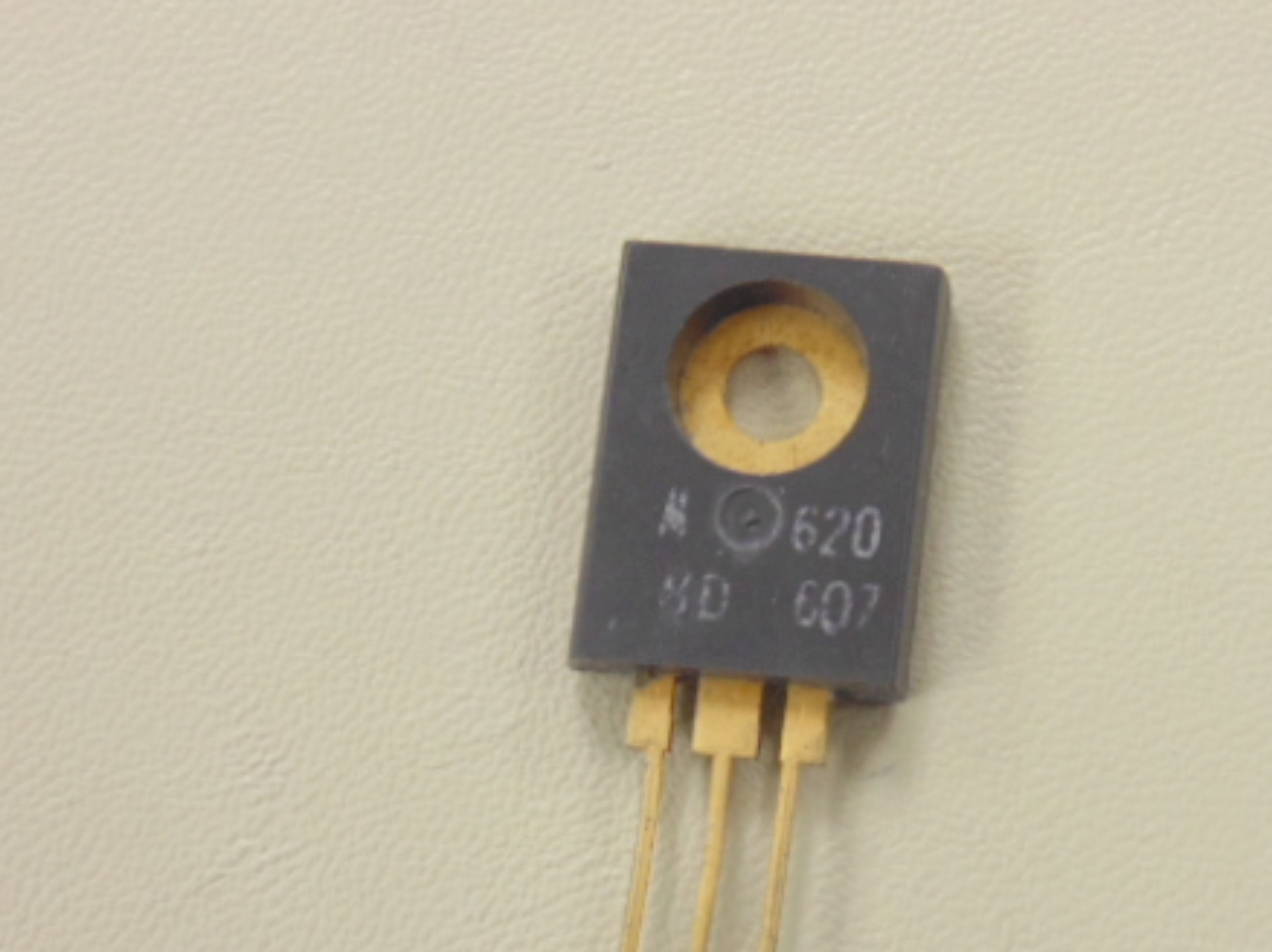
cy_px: 668
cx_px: 781
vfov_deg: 15.5
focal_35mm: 95
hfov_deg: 20.6
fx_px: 3489
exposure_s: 1/30
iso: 400
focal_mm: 11.7
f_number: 4.1
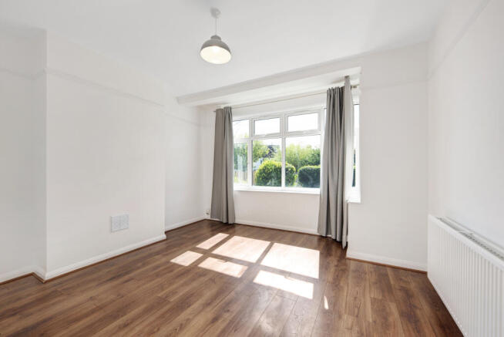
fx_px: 196
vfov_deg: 81.3
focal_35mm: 14
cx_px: 252
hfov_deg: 104.2
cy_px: 168
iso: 125
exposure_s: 1/200
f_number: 16
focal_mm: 14
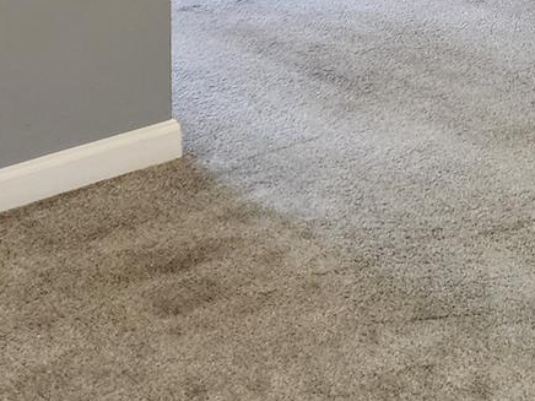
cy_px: -282
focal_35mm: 108
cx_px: 639
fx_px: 1669
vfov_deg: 12.7
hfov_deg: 17.4
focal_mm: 6.4
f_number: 1.8
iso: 500
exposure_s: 1/120
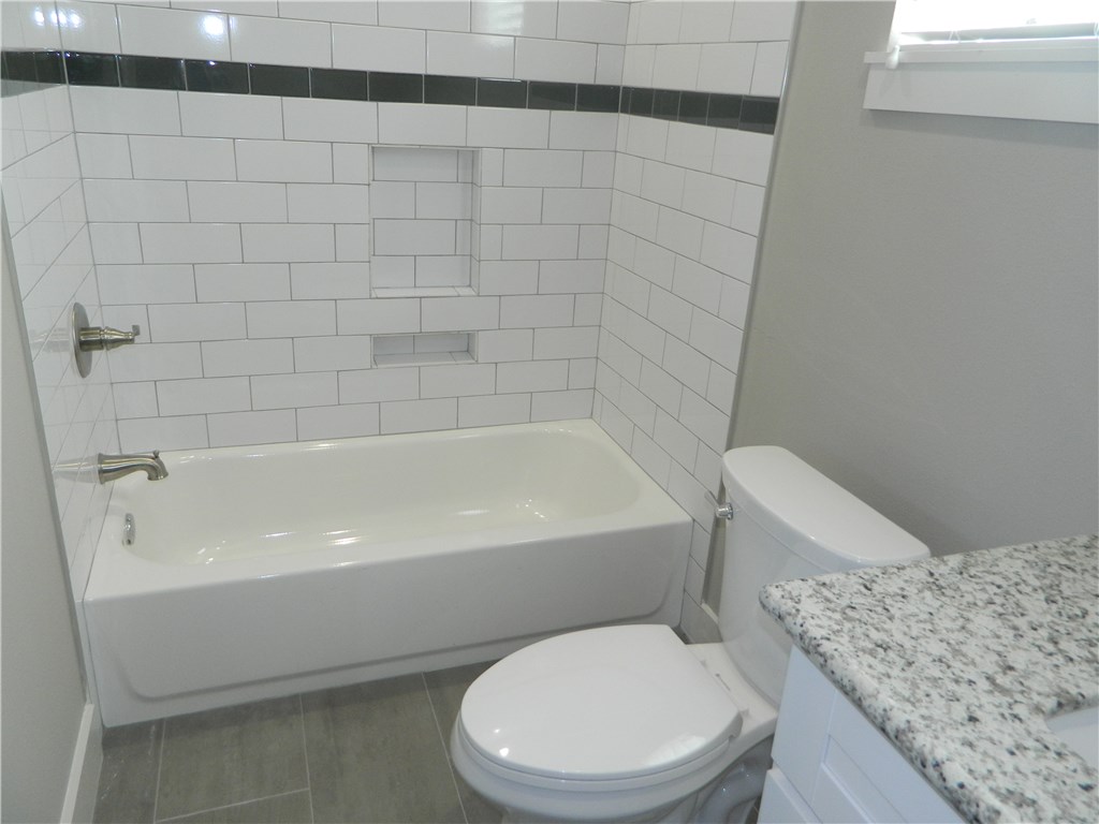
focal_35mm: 25
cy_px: 412
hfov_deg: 69.4
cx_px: 550
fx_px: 794
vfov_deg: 54.9
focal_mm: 4.5
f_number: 3.1
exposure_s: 1/30
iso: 100
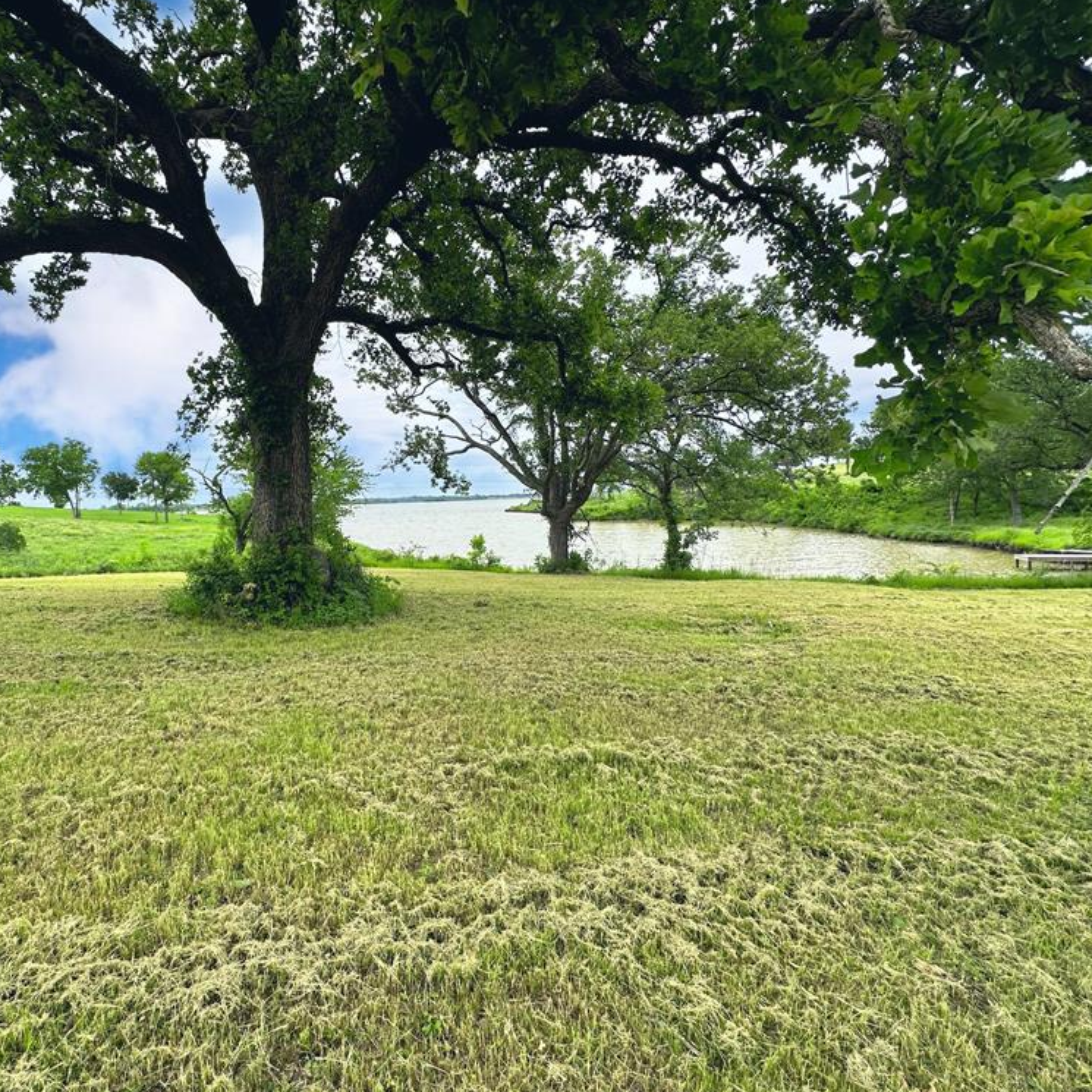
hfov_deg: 82.5
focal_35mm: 17
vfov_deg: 84.0
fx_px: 607
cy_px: 535
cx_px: 415
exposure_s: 1/1304
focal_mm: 2.22
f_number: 2.2
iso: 40
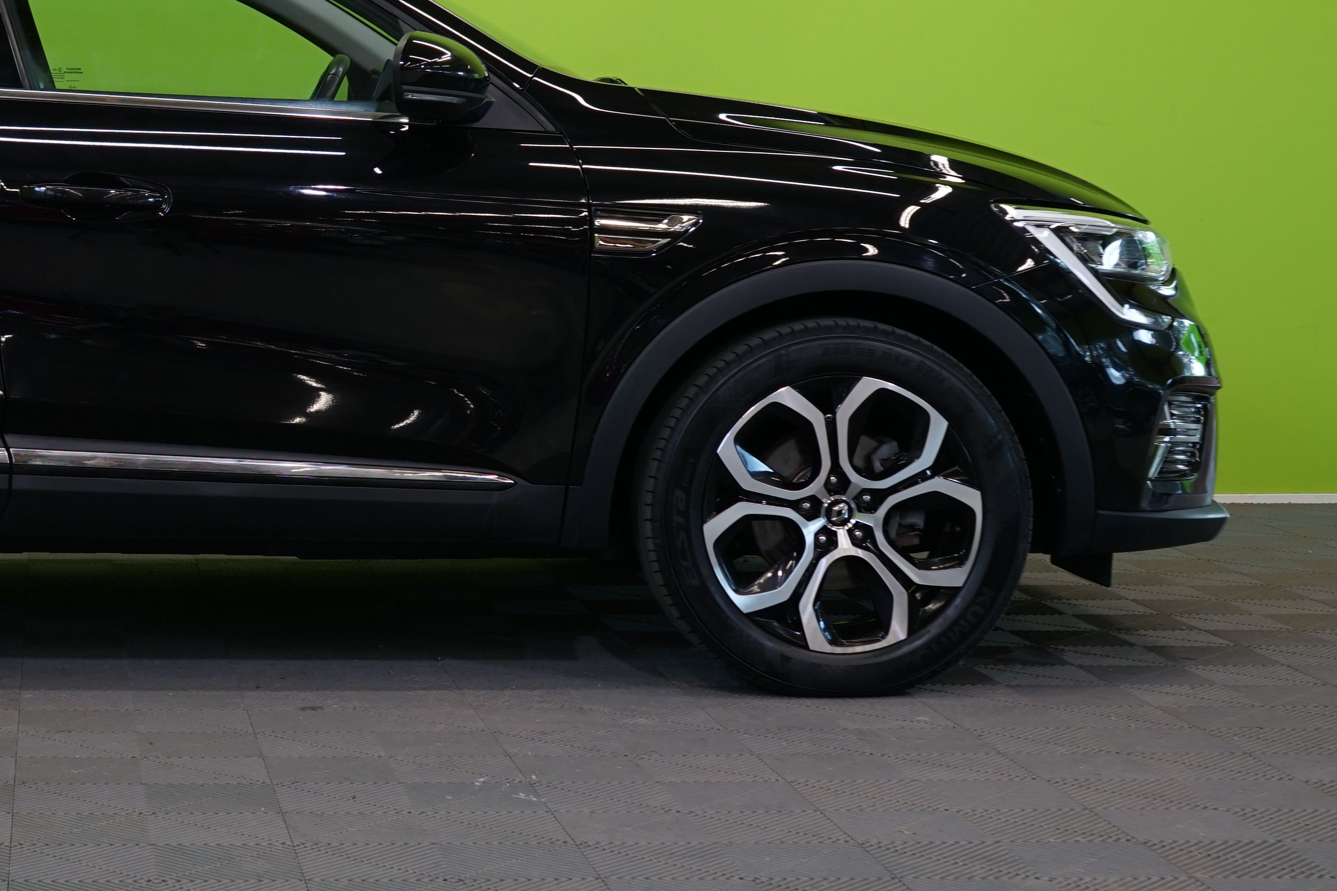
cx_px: 66
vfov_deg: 17.8
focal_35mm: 76
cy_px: 231
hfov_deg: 25.6
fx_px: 2822
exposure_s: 1/30
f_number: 6.3
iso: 400
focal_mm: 34
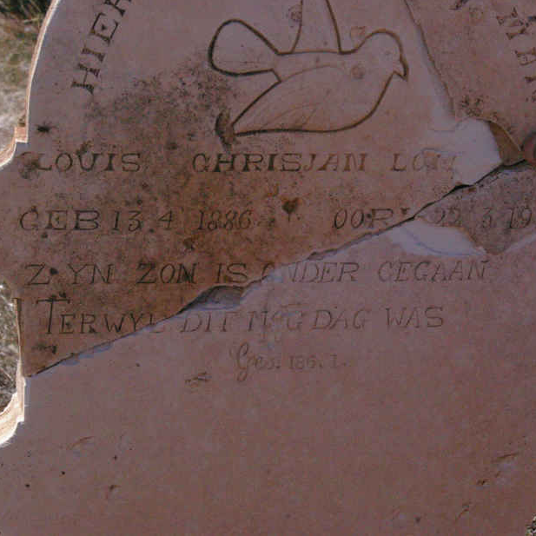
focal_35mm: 77
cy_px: 268
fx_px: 1349
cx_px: 325
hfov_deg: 22.4
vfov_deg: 22.5
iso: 3200
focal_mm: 40
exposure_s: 1/1500
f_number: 19
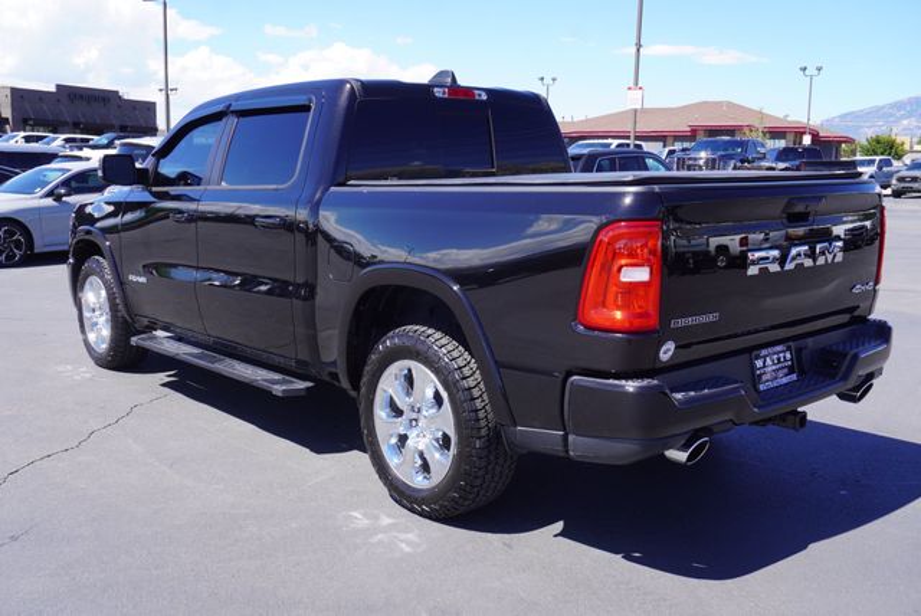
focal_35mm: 34
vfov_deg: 38.4
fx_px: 883
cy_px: 308
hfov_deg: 55.1
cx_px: 460
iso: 100
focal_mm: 23
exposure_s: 1/125
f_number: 8
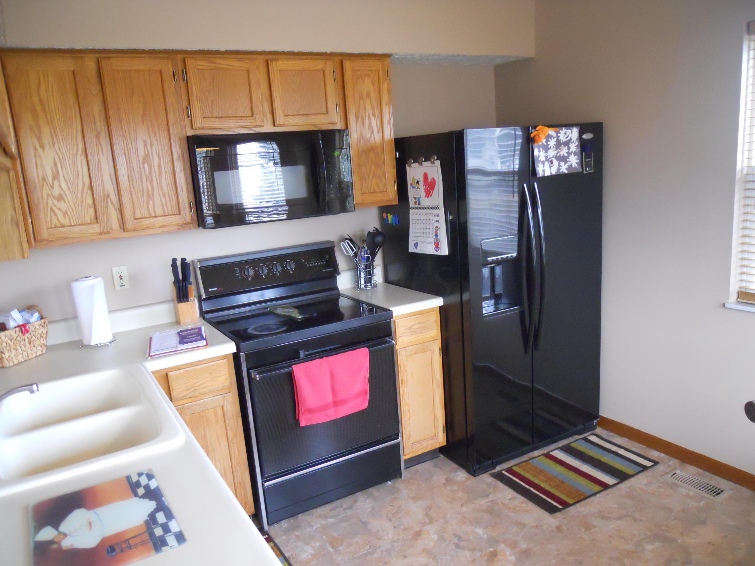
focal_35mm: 28
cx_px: 378
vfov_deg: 49.7
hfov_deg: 63.4
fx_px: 611
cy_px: 283
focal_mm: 5
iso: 800
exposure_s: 1/60
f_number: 2.7
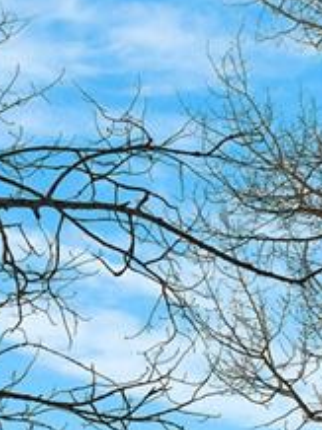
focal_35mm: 104
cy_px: 193
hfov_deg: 13.8
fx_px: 1292
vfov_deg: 18.9
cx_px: -52
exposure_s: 1/3846
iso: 25
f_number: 2.2
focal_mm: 4.15
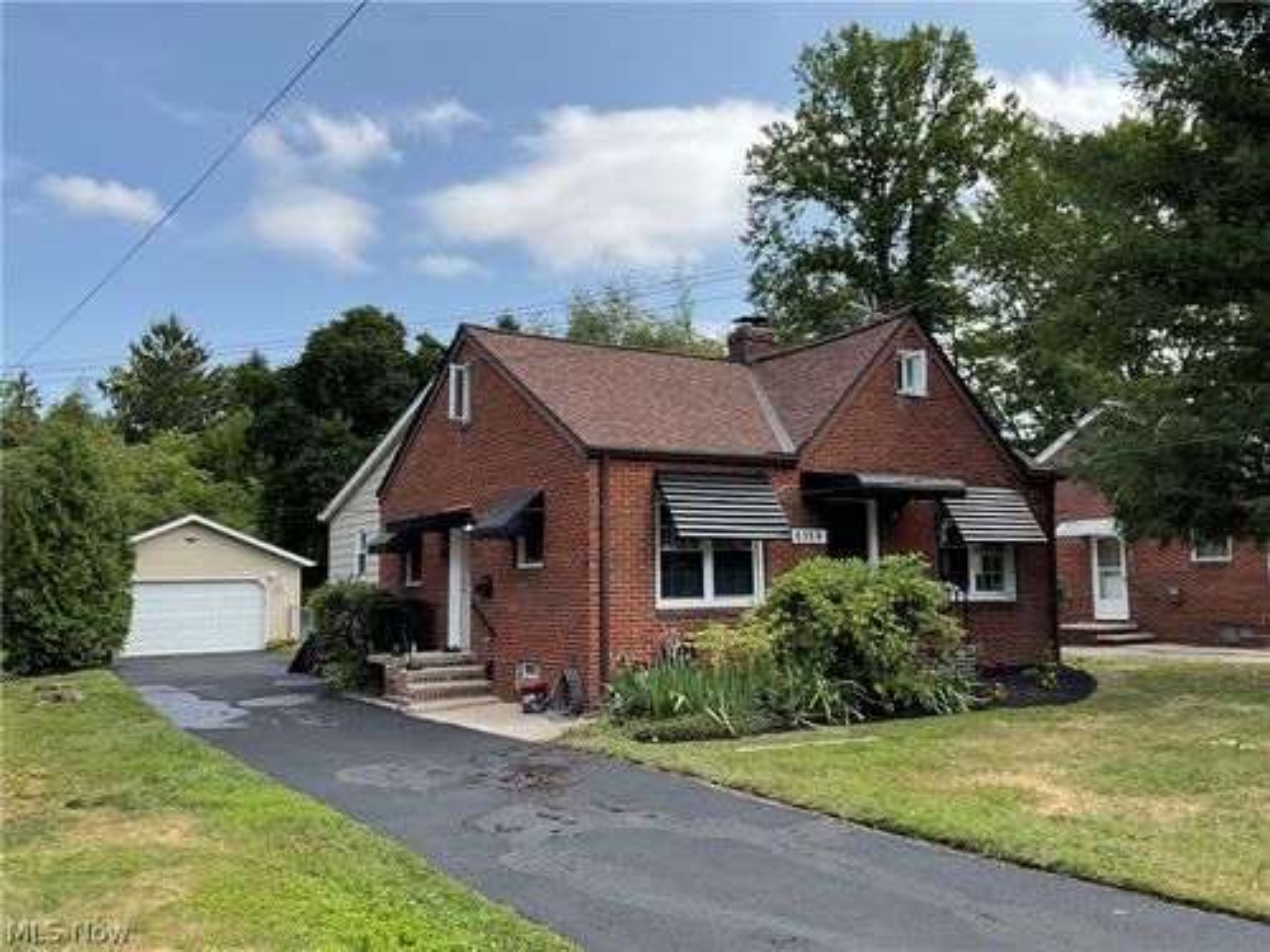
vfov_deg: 48.2
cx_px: 635
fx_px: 1064
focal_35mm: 29
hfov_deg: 61.7
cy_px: 476
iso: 16
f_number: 1.8
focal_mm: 3
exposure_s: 1/1250
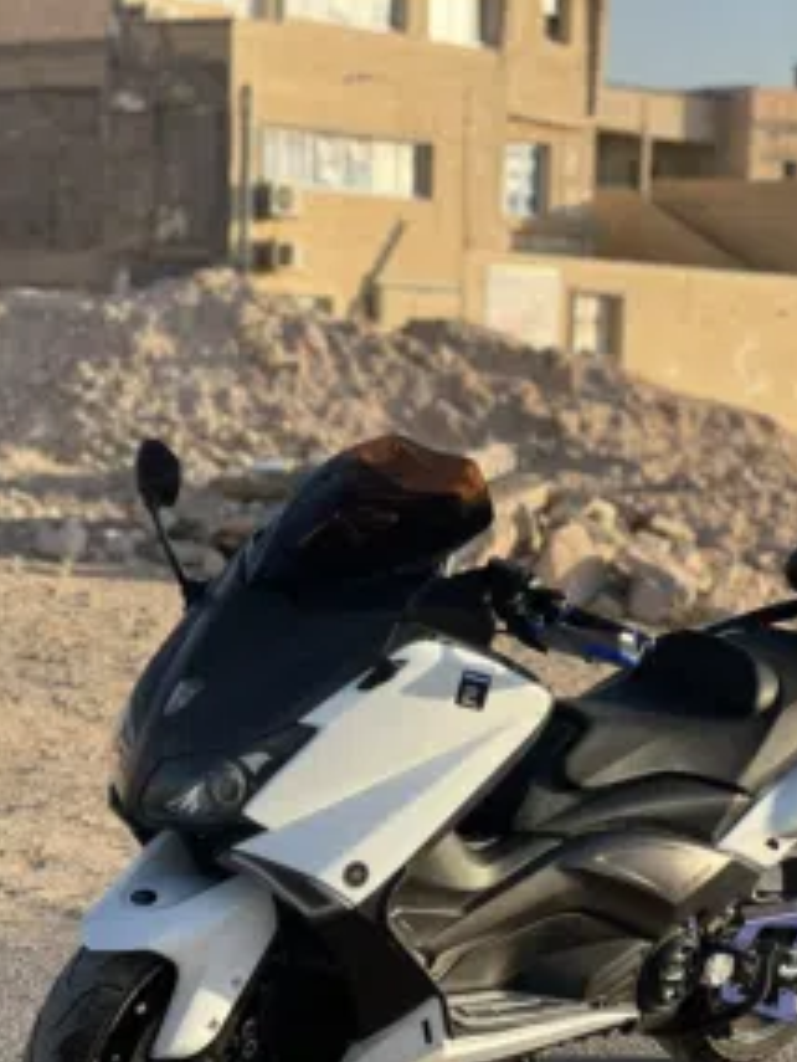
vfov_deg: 18.1
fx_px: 3313
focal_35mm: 108
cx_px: 454
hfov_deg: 13.7
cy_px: 742
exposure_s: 1/355
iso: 32
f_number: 2.8
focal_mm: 9
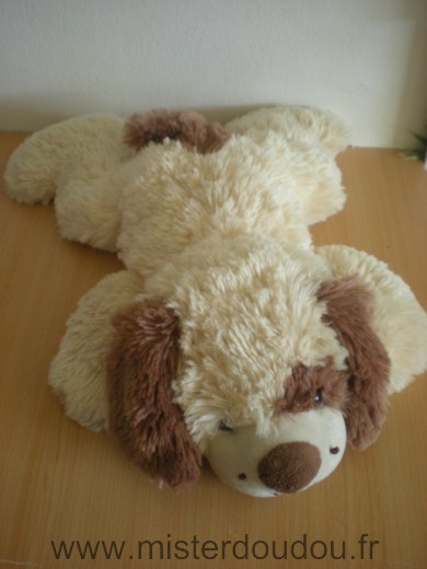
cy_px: 284
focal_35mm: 38
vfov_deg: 49.0
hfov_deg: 37.7
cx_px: 214
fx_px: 625
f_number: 3.1
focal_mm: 6.3
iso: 200
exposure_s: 1/29.2
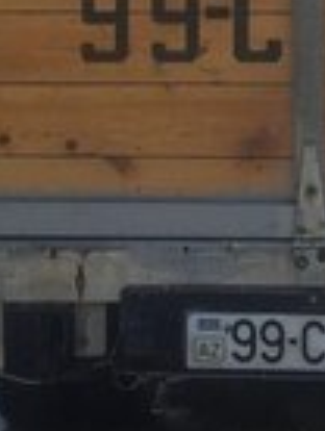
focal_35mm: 104
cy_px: -228
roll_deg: -0.4
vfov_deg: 17.0
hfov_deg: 14.1
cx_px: 322
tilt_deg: +4.0
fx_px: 1298
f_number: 2.2
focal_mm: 4.15
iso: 32
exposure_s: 1/1041
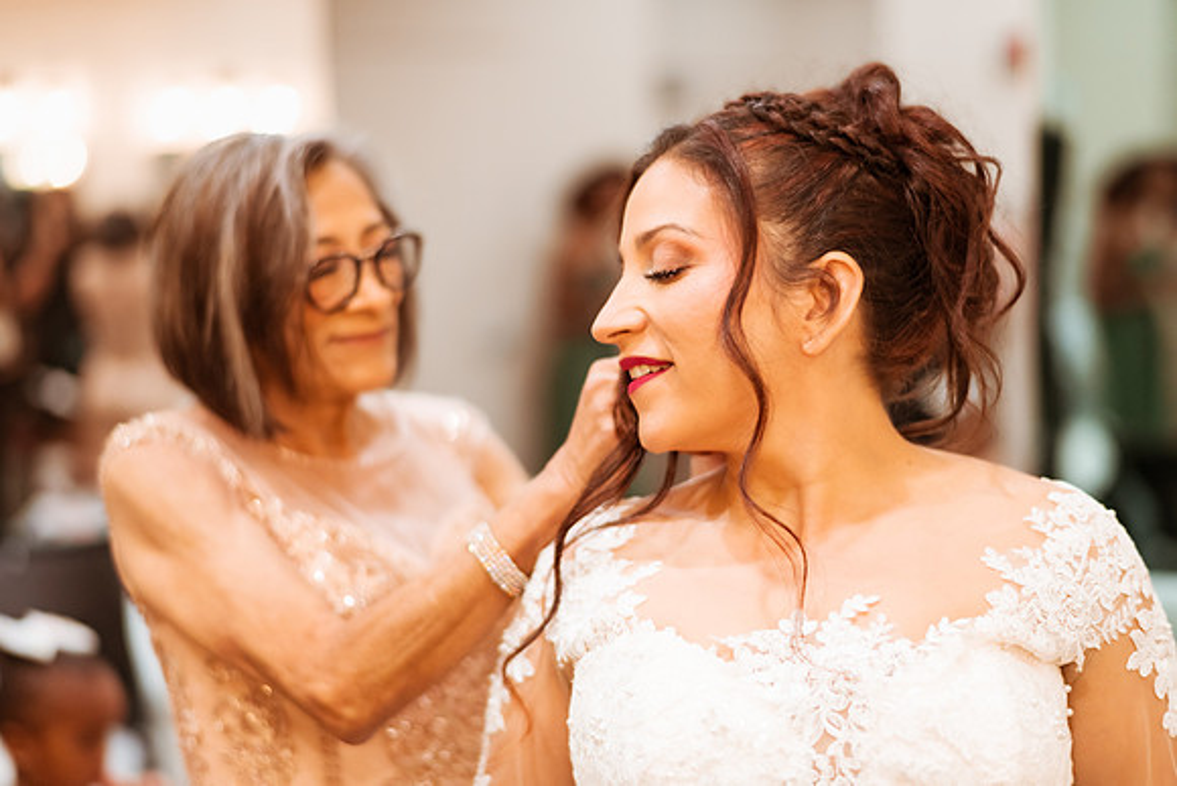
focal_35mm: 58
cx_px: 588
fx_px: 1897
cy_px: 393
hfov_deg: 34.5
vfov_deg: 23.4
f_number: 1.4
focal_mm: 58
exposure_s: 1/640
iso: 1000
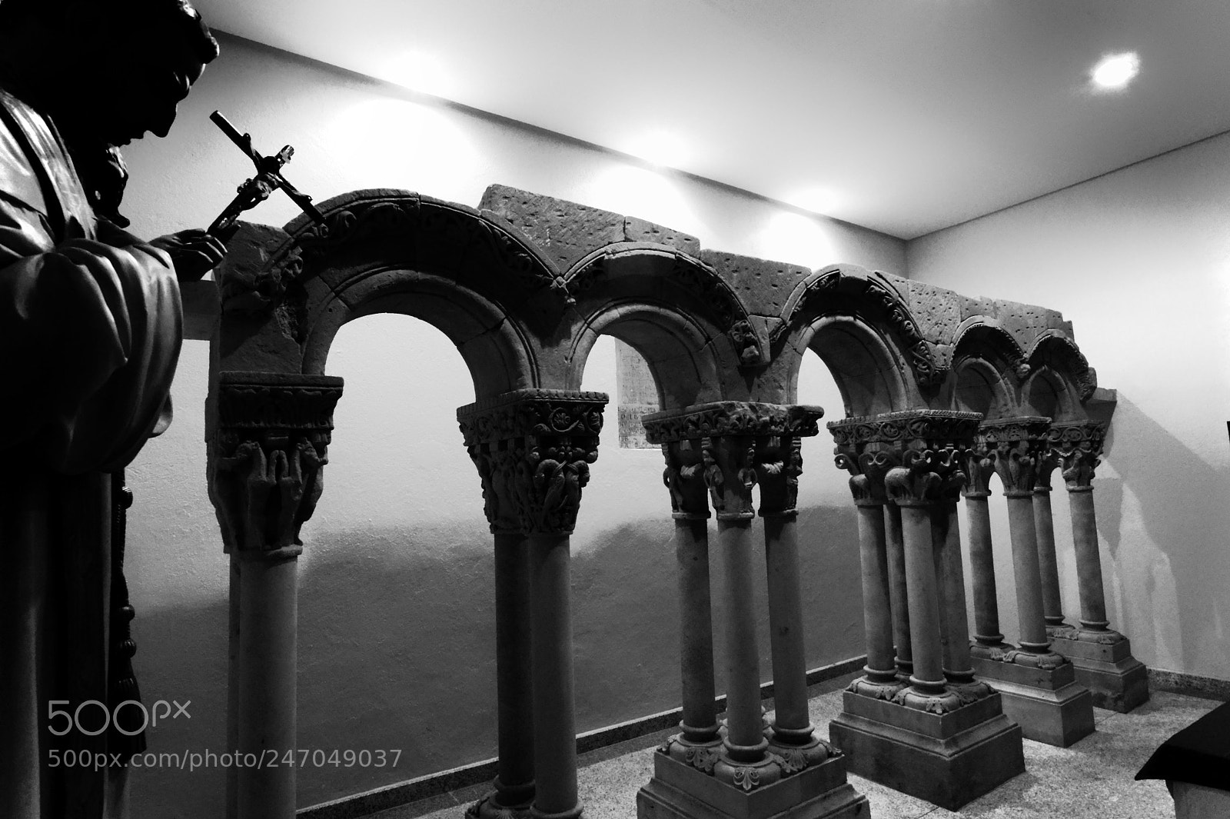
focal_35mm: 20
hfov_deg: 85.5
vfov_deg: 63.2
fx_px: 666
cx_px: 615
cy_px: 410
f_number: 9
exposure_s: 1/40
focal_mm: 13
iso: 3200
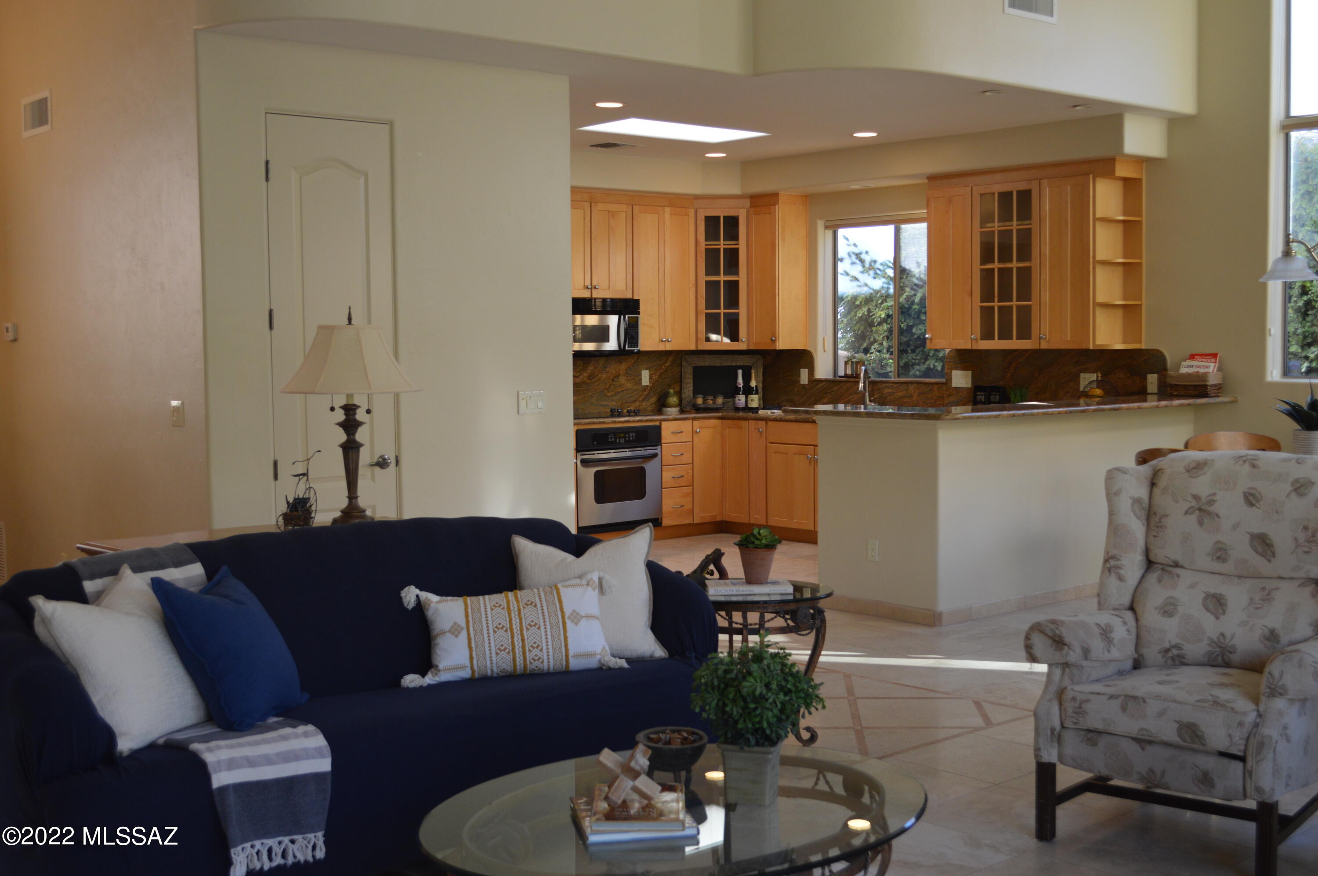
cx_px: 659
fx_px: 1536
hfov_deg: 46.4
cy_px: 438
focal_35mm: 42
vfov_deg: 31.8
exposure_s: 1/80
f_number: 4.5
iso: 400
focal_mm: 28
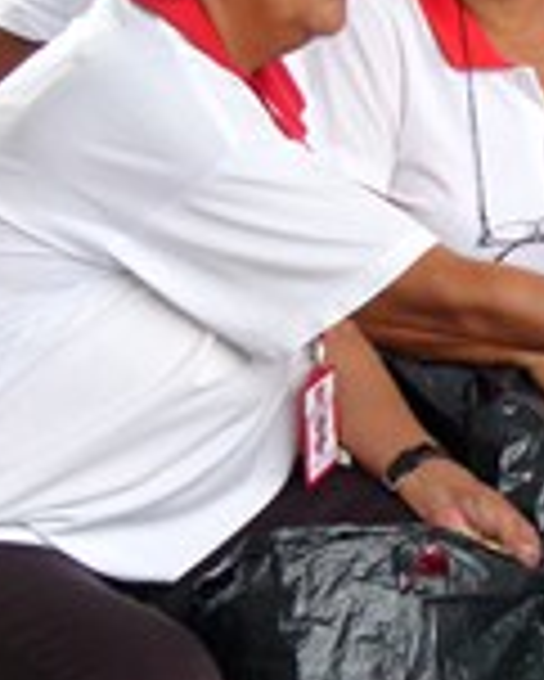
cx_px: 1023
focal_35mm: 146
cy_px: 385
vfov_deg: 13.2
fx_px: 2935
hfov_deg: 9.9
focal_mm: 7.4
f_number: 3.2
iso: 100
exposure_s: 1/60
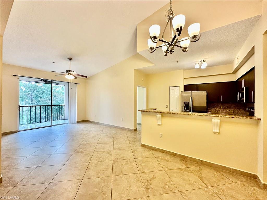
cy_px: 100
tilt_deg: +0.3
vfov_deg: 85.7
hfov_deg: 102.1
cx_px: 134
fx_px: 108
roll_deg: -0.2
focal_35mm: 14
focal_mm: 2.22
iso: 200
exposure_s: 1/120
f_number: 2.2
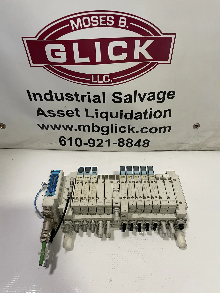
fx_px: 220
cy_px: 146
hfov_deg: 53.1
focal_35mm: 26
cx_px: 110
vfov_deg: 67.3
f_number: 1.6
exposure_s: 1/60
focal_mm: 4.2
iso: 125
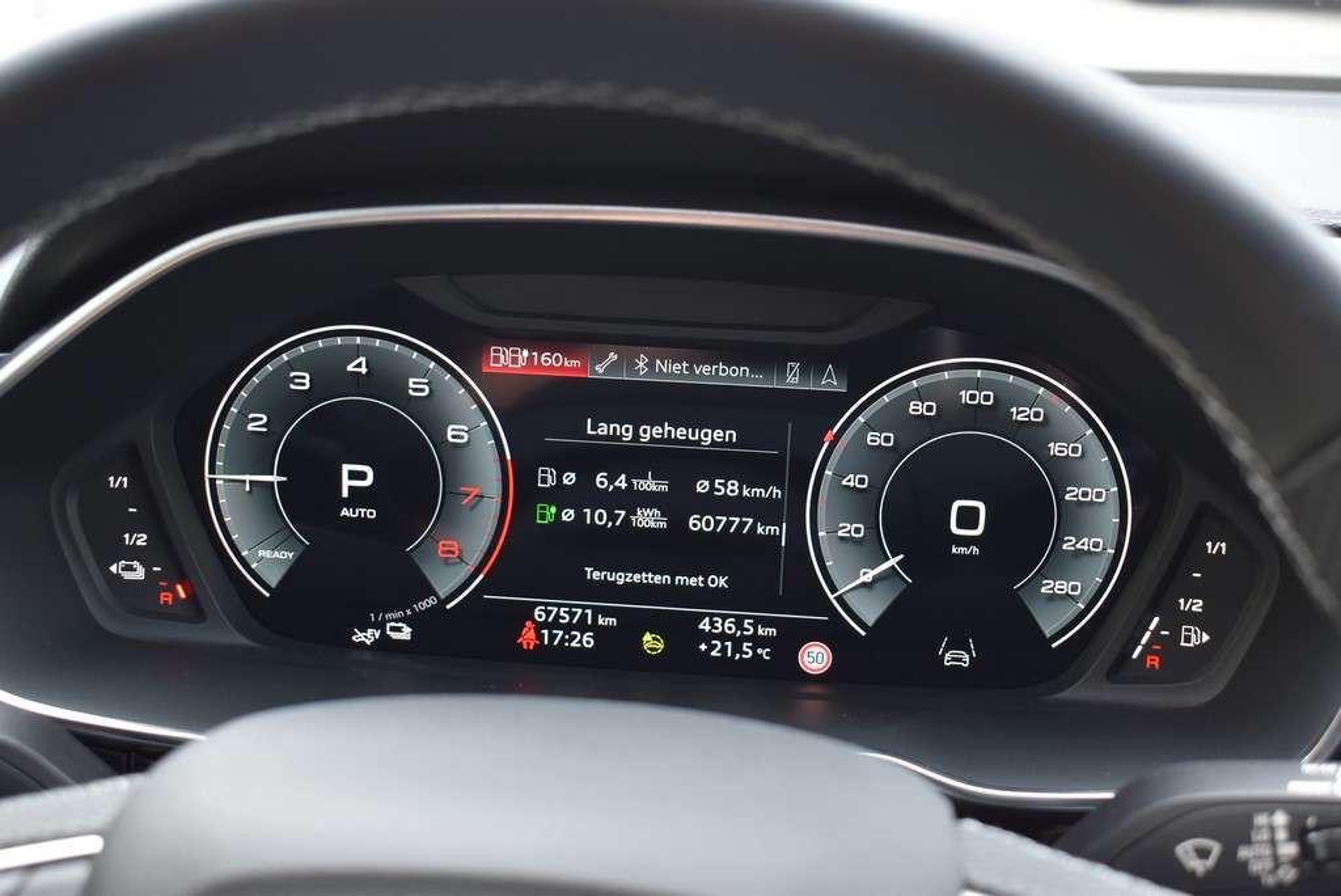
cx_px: 670
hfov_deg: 42.3
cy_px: 448
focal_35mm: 46
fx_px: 1733
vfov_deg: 29.0
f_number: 4.2
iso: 400
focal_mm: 31
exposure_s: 1/60
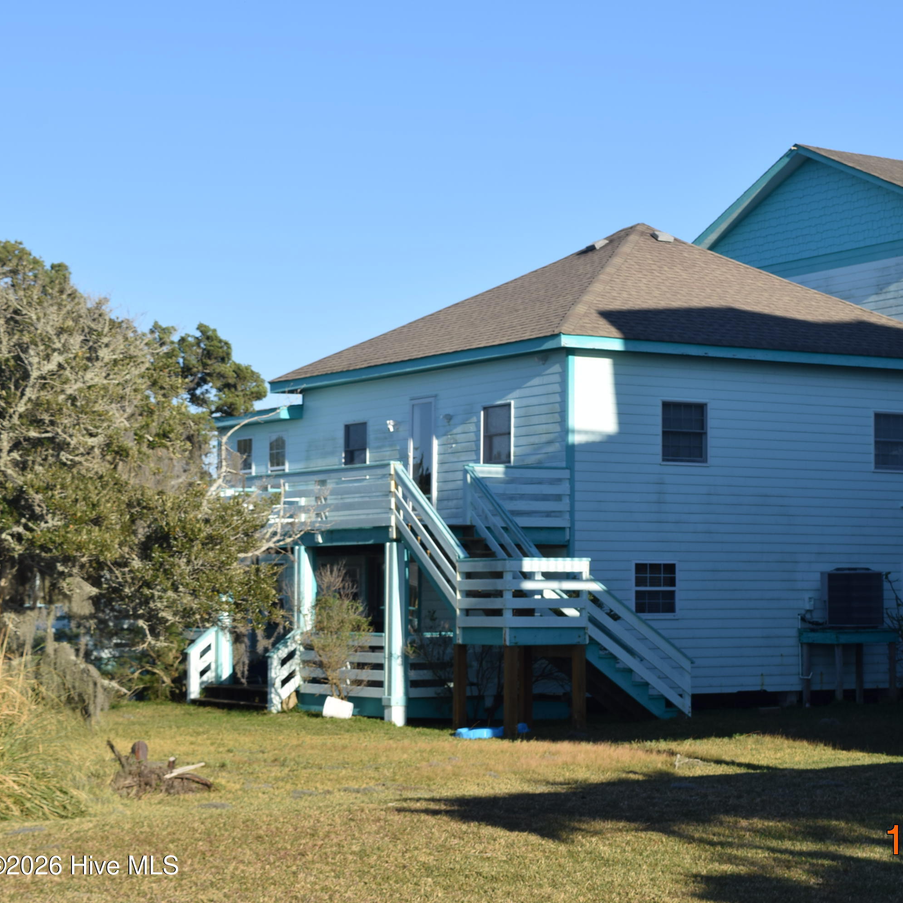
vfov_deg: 22.5
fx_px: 2273
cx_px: 666
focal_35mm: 77
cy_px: 452
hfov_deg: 22.3
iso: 100
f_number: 10
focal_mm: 40
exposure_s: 1/200
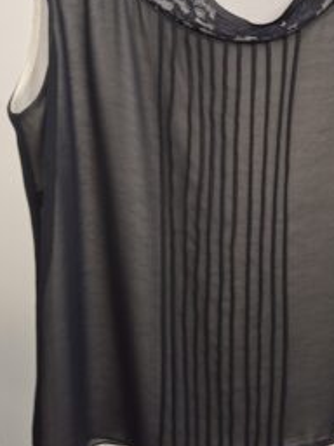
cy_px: 141
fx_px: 463
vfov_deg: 50.2
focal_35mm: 36
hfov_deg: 38.5
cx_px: 256
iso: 400
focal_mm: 5.54
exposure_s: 1/33
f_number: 1.8
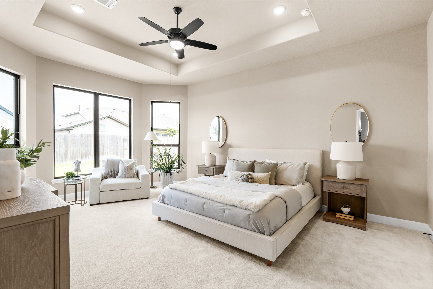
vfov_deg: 73.7
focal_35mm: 16
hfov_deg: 96.7
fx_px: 192
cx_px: 216
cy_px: 144
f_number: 9
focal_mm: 16
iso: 200
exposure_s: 1/1.25
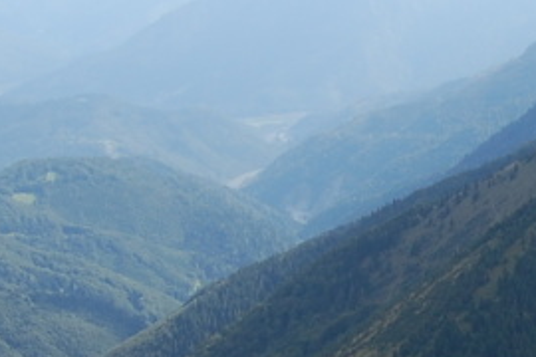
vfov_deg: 11.4
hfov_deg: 16.4
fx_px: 1787
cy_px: 184
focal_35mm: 120
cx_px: 639
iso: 200
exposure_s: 1/200
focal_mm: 18
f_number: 8
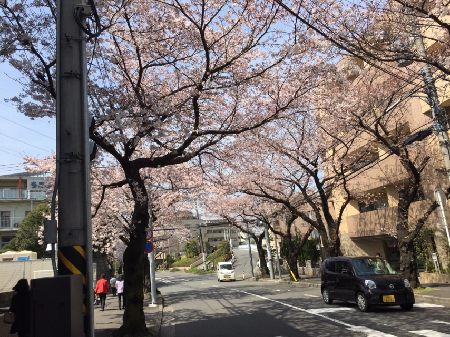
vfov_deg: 48.2
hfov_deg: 61.6
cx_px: 225
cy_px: 168
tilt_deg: +17.5
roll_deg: +6.9
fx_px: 377
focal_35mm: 29
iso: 32
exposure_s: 1/1522
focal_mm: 4.15
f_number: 2.2
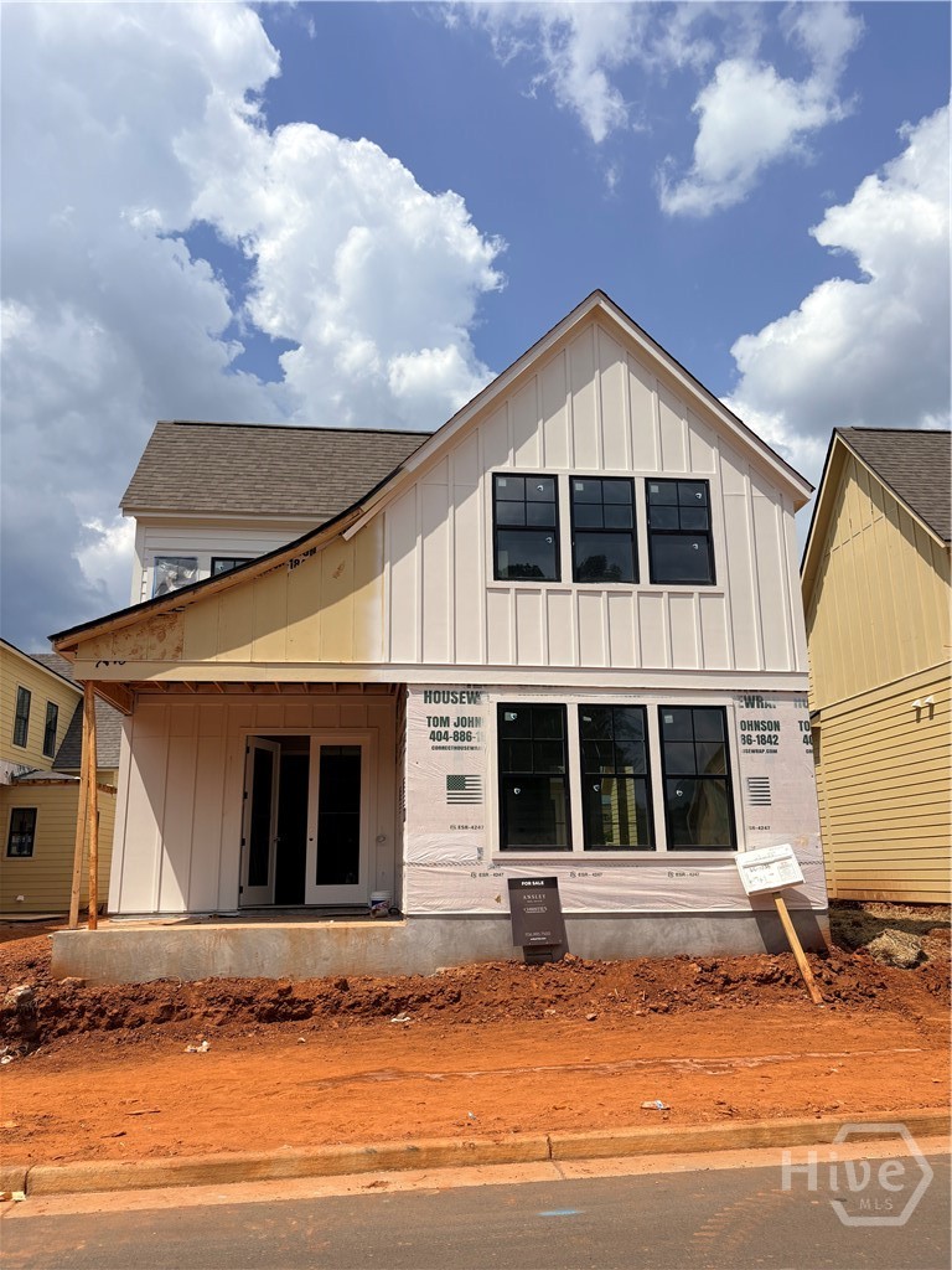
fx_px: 953
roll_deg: +0.4
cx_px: 476
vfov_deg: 67.3
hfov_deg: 53.1
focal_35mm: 26
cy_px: 635
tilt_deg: +13.6
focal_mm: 5.96
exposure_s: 1/6993
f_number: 1.6
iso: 50
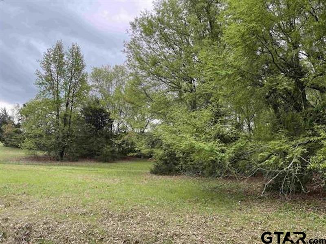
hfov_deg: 67.3
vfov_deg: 53.0
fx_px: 245
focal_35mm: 26
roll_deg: -1.7
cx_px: 163
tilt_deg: +4.1
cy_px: 122
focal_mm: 5.1
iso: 32
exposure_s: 1/399
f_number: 1.6
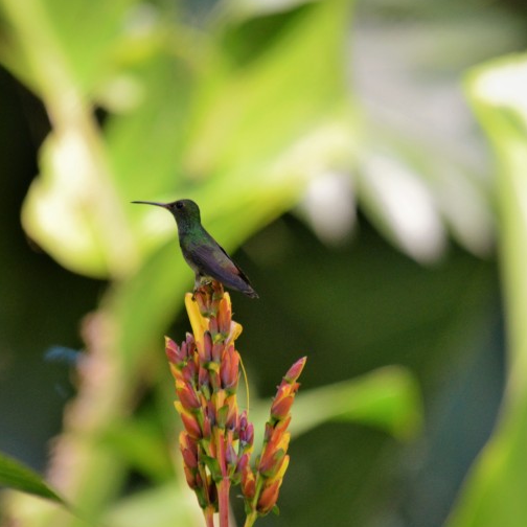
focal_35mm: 1010
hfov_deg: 1.7
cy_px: 256
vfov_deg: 1.7
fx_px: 17396
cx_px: 249
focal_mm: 500
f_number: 6.3
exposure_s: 1/400
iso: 1600
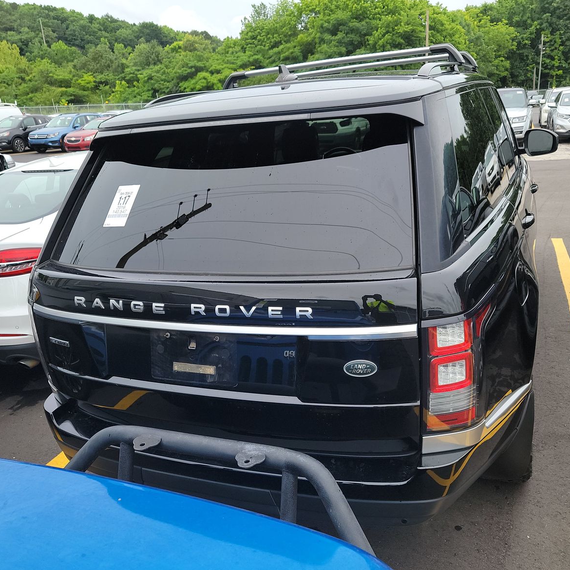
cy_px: 290
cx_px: 293
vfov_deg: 55.6
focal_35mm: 29
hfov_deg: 55.6
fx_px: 540
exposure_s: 1/119
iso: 75
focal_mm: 6.7
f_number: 1.8
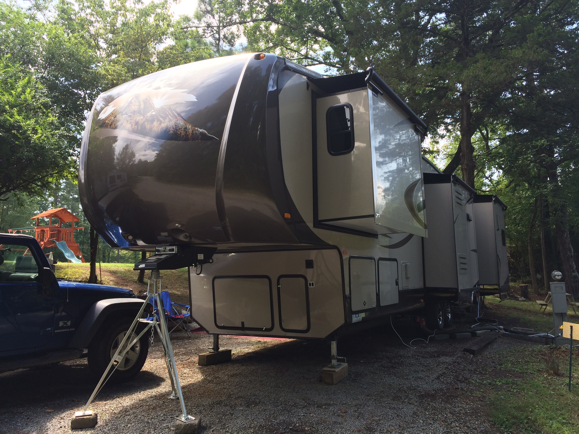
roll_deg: +0.3
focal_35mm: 29
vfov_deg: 48.2
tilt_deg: +8.7
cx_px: 290
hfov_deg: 61.7
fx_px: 485
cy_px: 217
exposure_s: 1/328
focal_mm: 4.15
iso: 32
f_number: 2.2
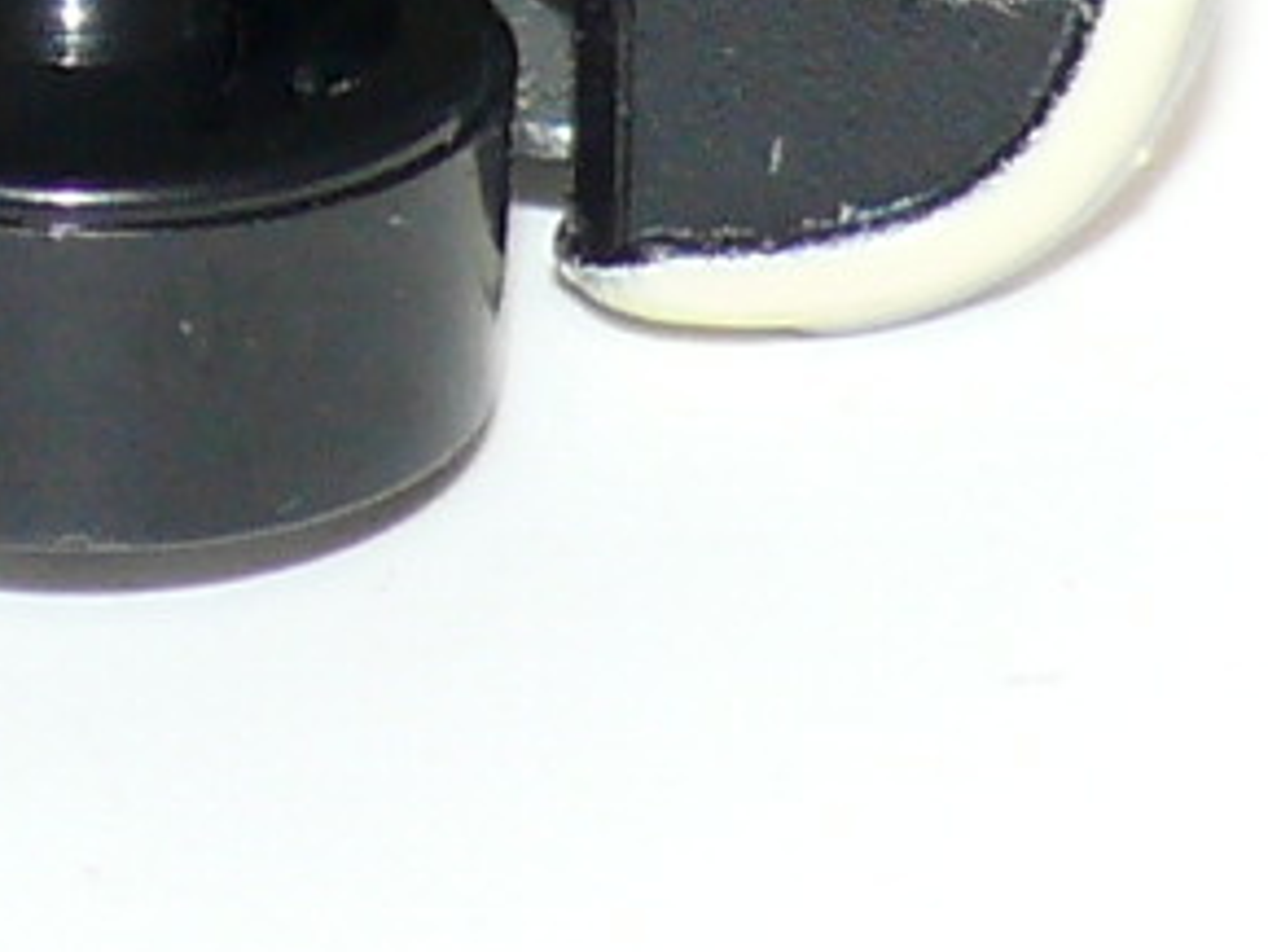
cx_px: -1514
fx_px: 20668
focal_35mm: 564
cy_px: -917
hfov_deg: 3.5
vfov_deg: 2.6
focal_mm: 13.3
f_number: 4
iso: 100
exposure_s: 1/30
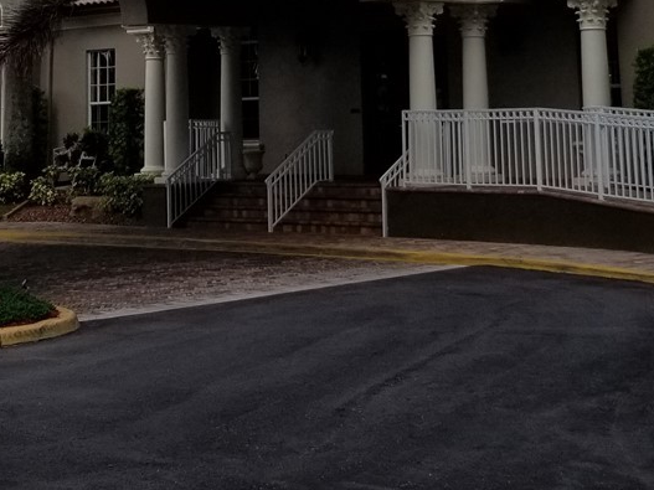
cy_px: -94
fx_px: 1492
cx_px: 285
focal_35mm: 79
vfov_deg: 17.8
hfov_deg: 24.7
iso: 50
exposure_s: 1/922
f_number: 1.7
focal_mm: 4.25
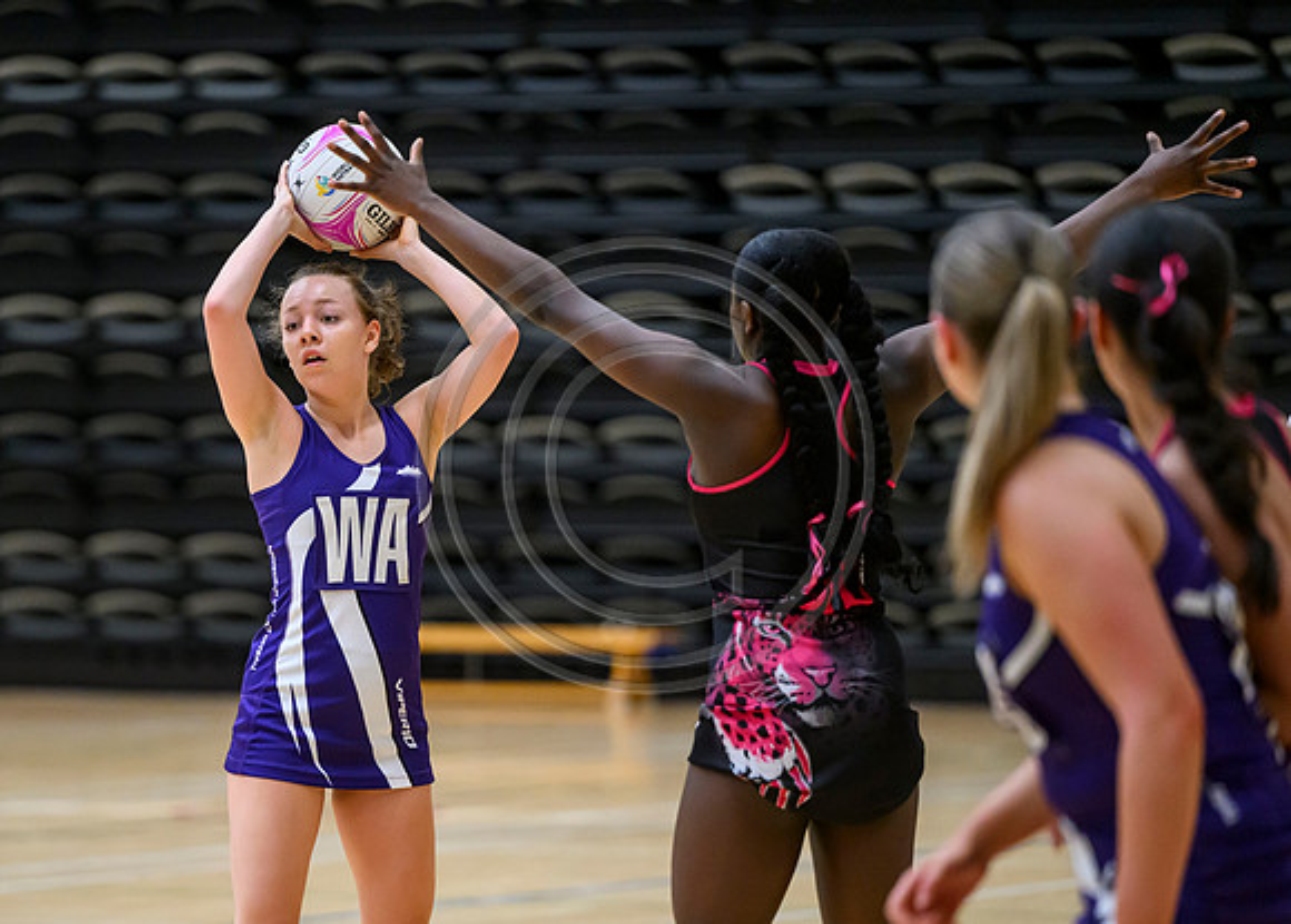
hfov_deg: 7.2
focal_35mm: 281
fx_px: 10314
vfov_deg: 5.1
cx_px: 362
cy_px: 545
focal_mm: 200
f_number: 2.8
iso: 5000
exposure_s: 1/1250
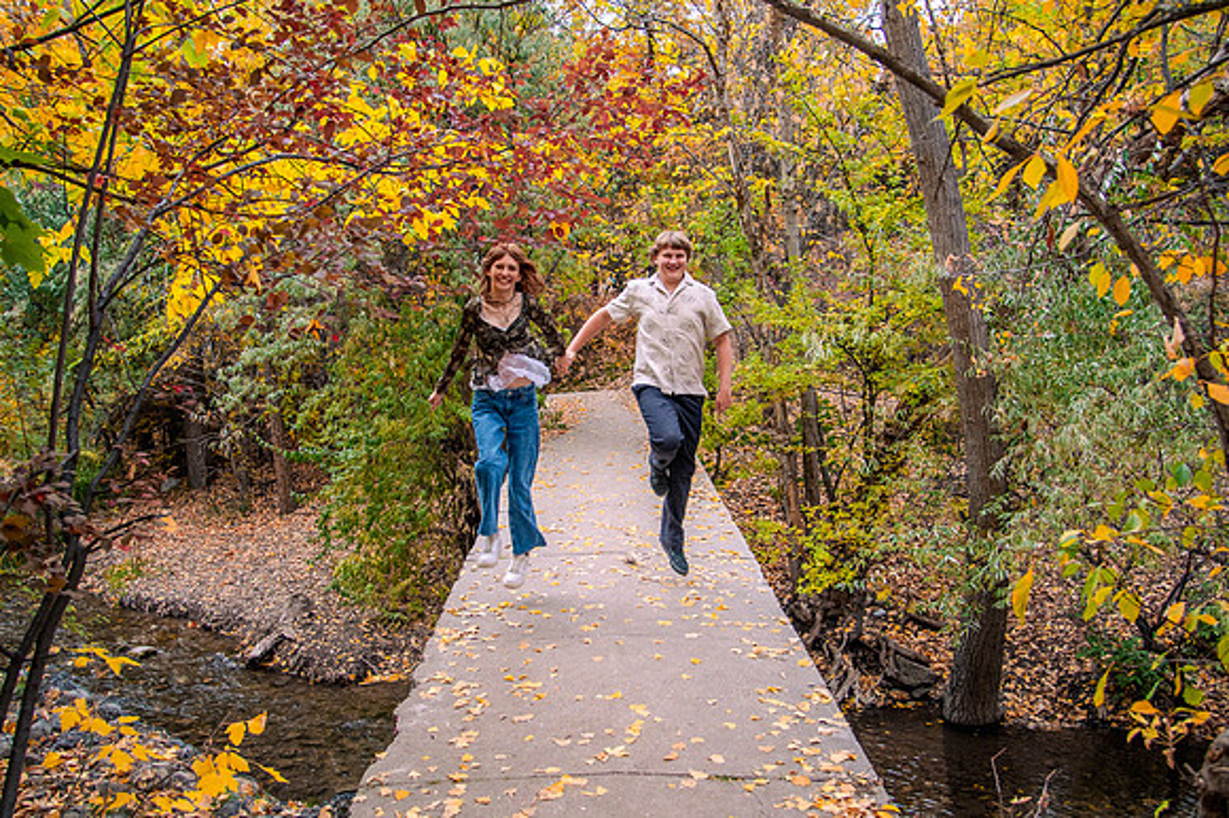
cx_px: 589
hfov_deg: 59.5
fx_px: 1075
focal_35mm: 32
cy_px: 410
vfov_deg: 41.6
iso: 1250
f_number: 4
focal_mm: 24
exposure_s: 1/80
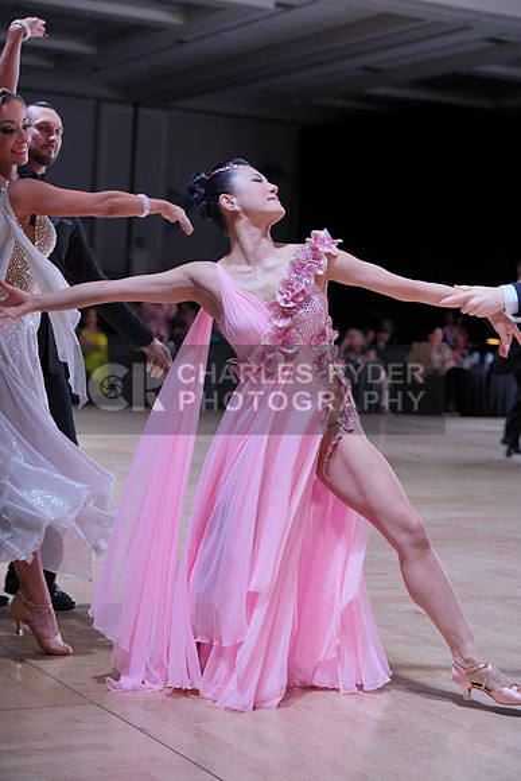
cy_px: 390
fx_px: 1519
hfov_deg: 19.5
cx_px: 260
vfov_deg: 28.8
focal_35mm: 70
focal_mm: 70
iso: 640
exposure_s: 1/400
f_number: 4
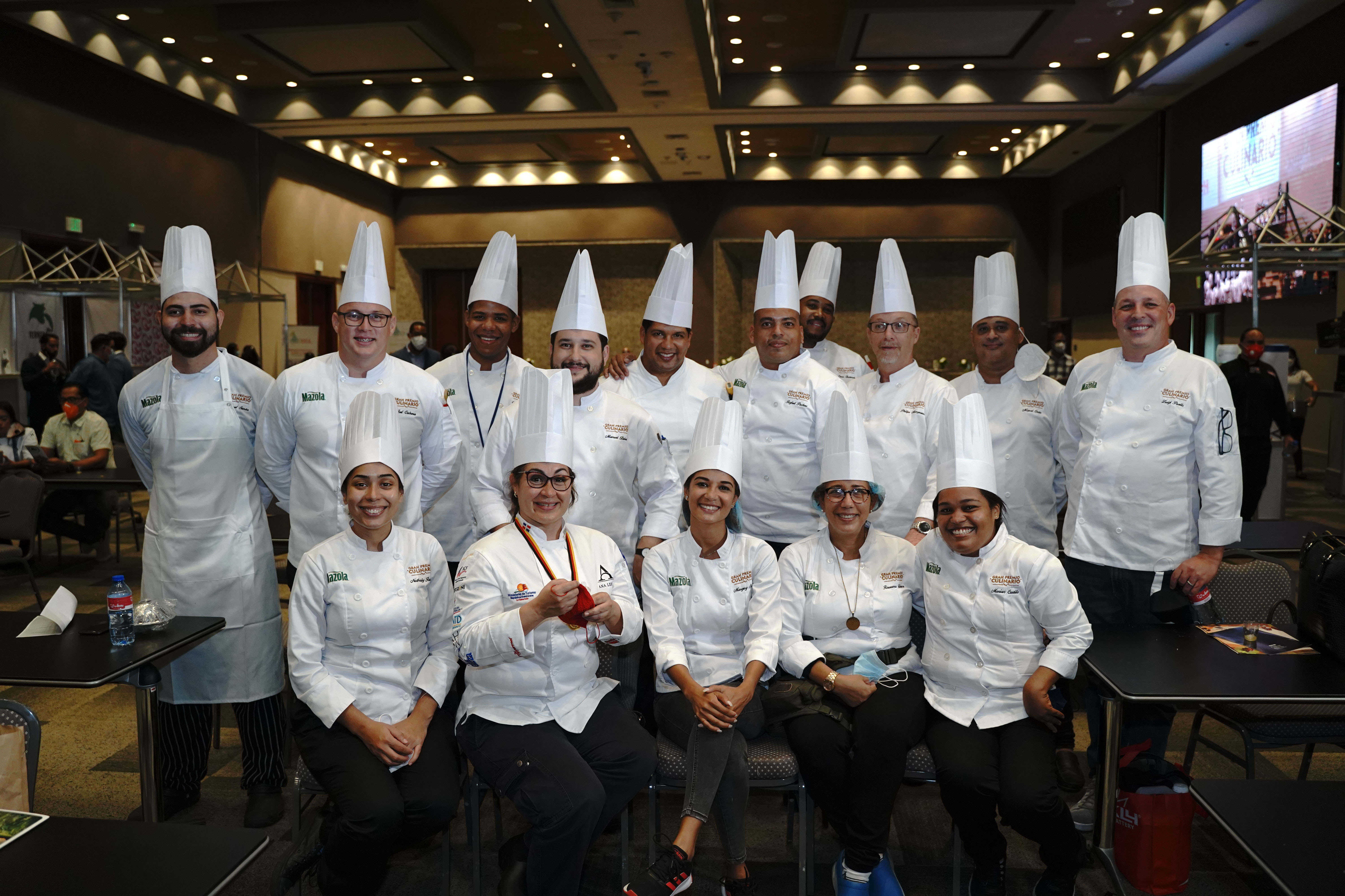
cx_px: 672
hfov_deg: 65.5
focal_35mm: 28
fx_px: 1046
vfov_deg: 46.4
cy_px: 448
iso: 2500
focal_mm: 28
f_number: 3.5
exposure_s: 1/250
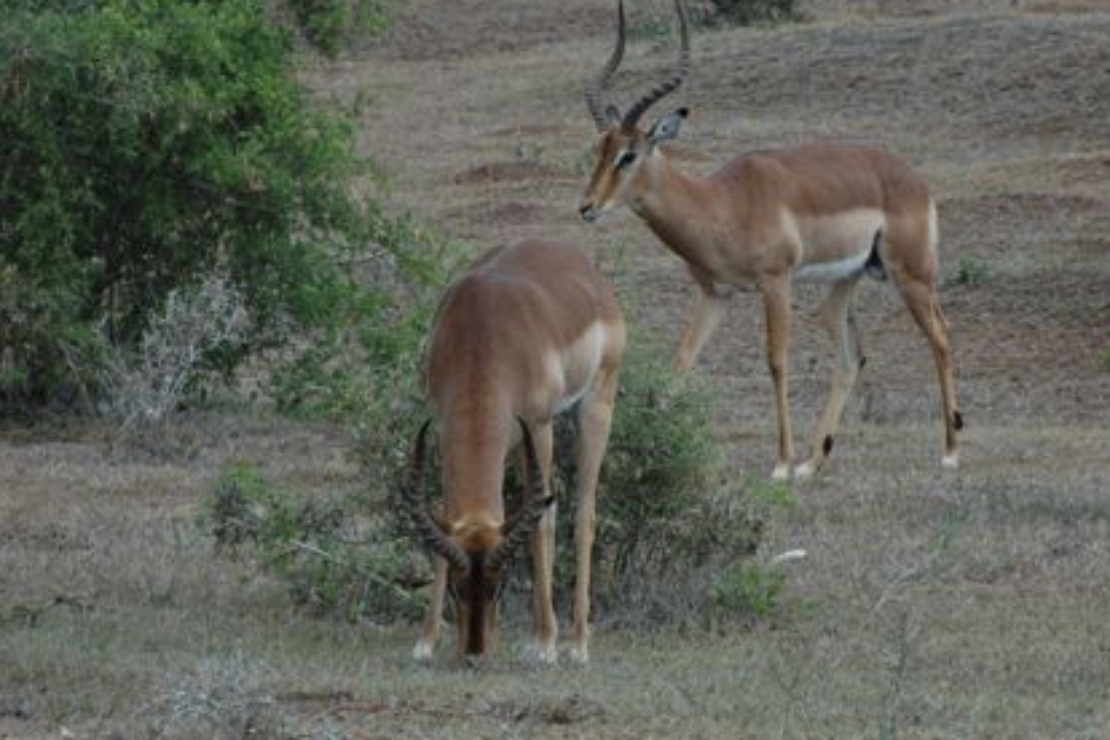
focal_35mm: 489
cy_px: 386
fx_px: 15076
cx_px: 587
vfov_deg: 2.8
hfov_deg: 4.2
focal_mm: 300
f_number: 16
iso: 1600
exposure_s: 1/160
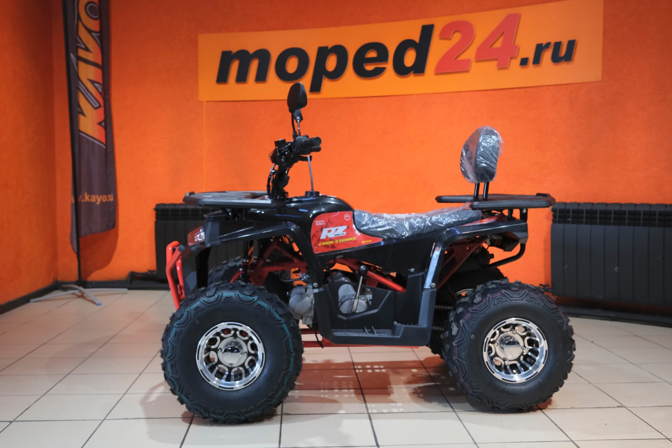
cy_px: 224
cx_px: 336
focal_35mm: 35
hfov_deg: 54.4
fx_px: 653
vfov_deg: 37.9
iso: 3200
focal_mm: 23.5
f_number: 4
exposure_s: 1/200
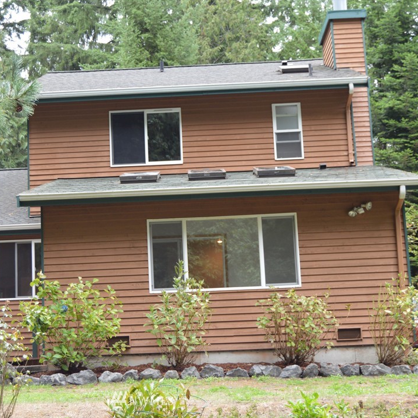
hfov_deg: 26.0
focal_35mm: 66
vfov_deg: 26.1
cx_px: 143
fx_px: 902
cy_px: 209
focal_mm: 34
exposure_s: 1/100
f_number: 5
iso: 400
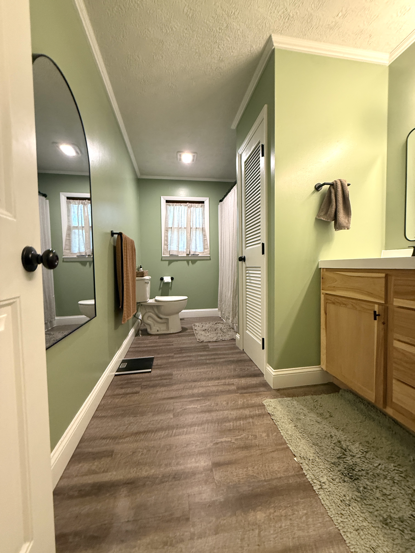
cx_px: 208
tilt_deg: -2.0
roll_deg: -1.1
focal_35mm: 14
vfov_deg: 102.1
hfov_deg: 85.7
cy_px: 276
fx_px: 224
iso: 320
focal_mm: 2.22
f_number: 2.2
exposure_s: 1/60
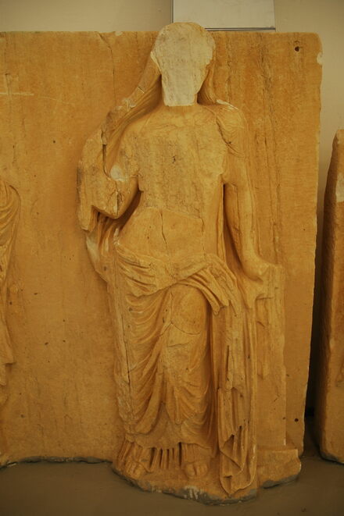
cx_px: 172
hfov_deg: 39.9
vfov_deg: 57.2
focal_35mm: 33
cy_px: 258
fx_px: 473
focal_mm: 22
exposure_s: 1/15
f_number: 3.8
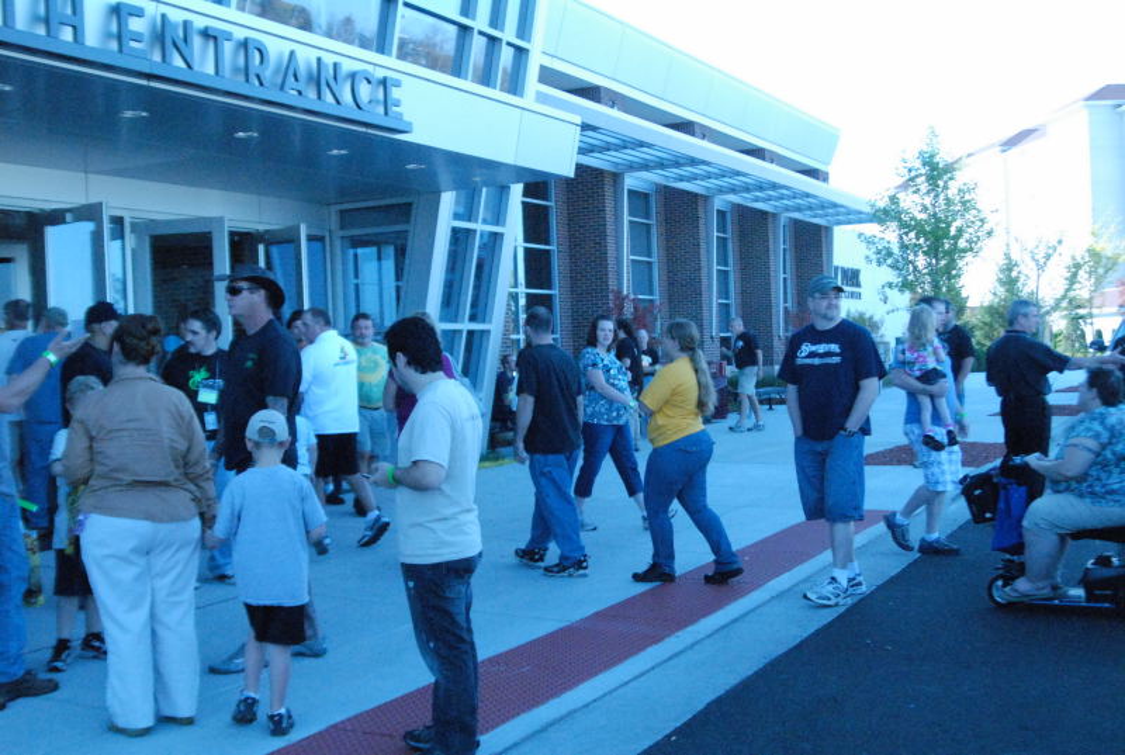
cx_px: 562
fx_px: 1315
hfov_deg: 46.3
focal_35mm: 42
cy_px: 378
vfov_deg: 32.0
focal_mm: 28
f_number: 3.2
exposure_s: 1/8000
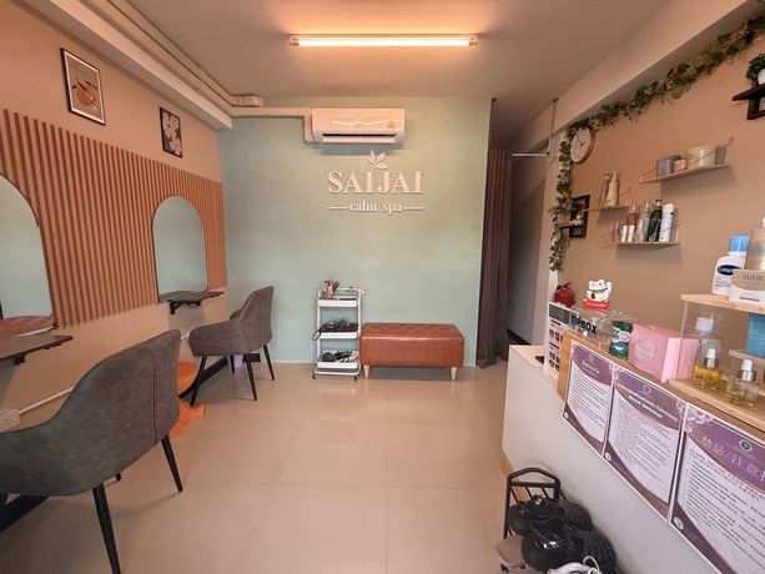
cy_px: 287
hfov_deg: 102.1
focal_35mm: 14
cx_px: 382
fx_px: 309
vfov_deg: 85.7
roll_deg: -0.7
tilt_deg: -8.3
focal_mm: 2.22
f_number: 2.2
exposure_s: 1/99
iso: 320
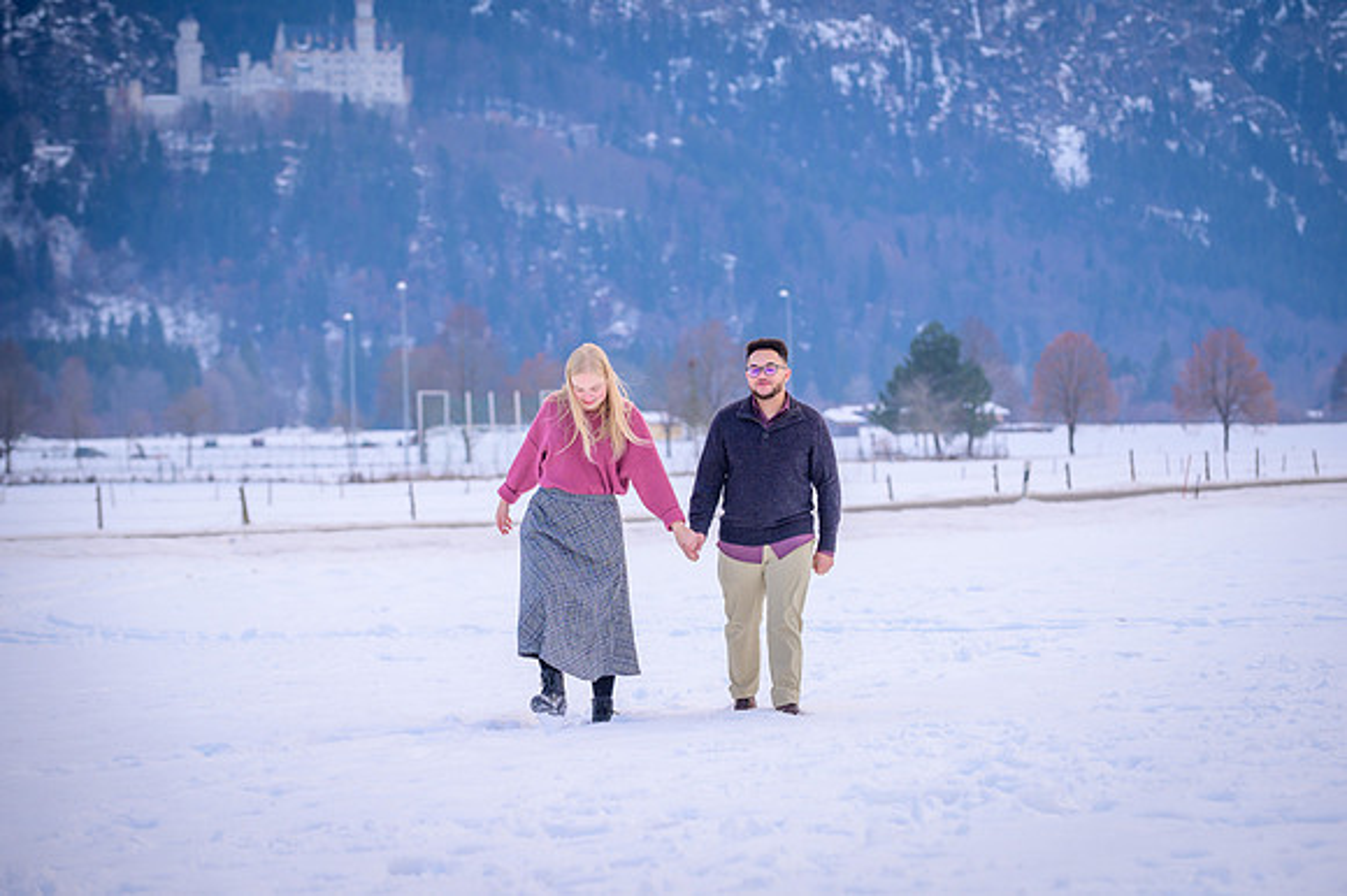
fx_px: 5078
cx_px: 732
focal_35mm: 136
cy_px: 487
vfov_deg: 10.1
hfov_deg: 15.1
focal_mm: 125
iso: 250
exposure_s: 1/320
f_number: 4.5
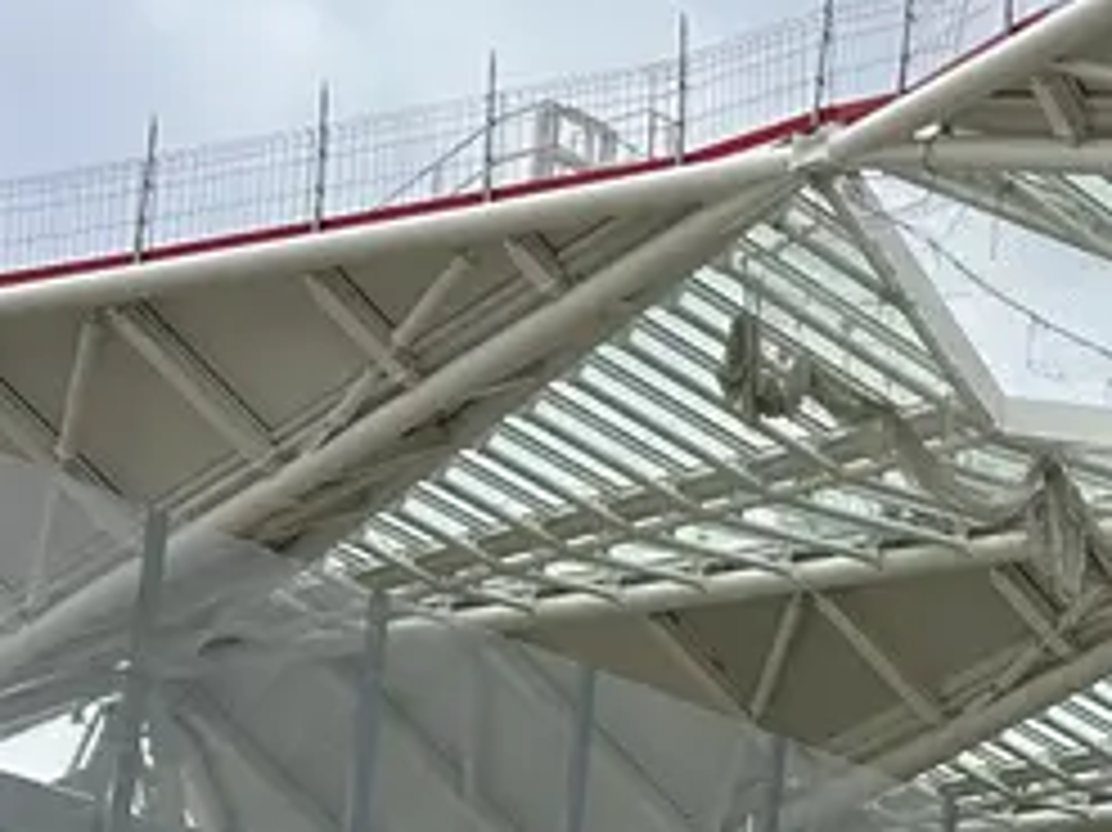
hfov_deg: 13.2
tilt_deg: +10.2
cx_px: 1981
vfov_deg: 10.5
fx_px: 4335
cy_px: 1295
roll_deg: -2.5
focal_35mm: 135
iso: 50
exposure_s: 1/2123
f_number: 1.5
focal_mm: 5.7
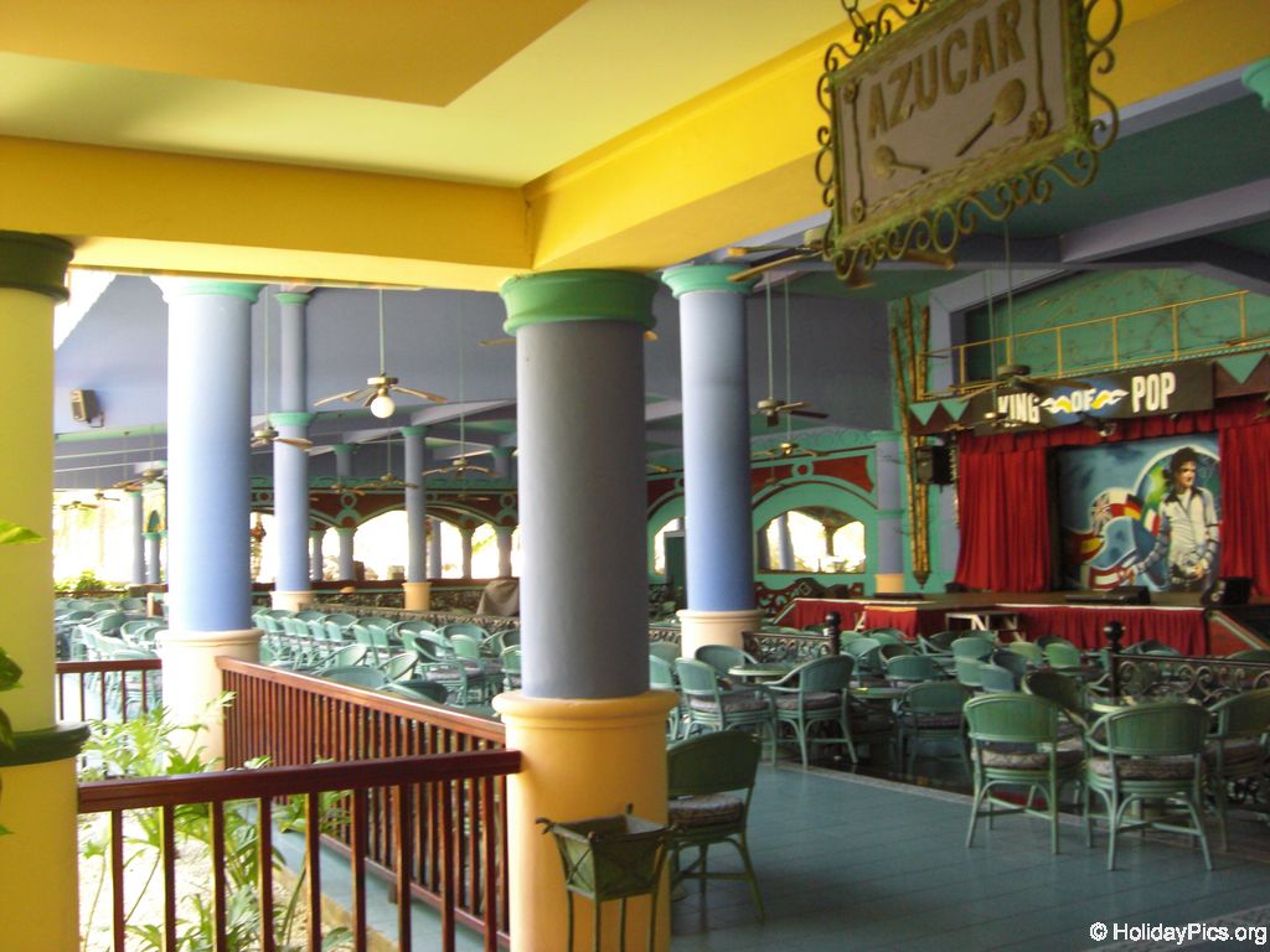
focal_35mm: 38
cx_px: 635
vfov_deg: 37.7
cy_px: 476
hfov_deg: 49.0
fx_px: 1394
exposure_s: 1/60
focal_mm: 6.2
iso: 200
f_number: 2.7
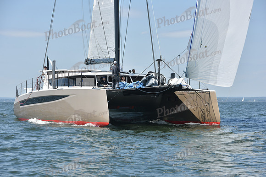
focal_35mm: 110
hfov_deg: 18.6
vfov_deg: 12.5
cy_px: 88
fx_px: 813
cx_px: 133
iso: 250
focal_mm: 110
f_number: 6.3
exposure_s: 1/1250
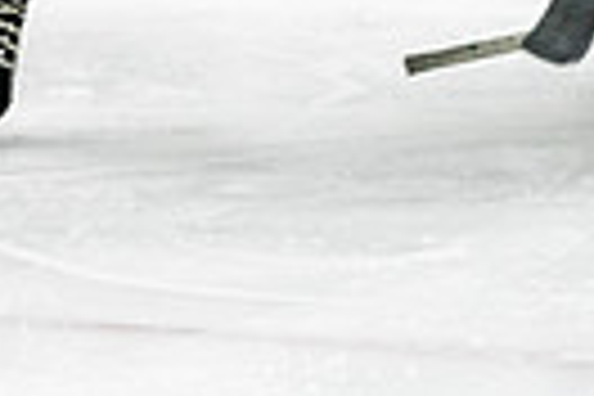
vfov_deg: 2.4
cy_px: -618
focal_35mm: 574
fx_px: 9470
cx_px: 793
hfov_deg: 3.6
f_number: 2.8
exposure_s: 1/800
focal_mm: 105
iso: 3200
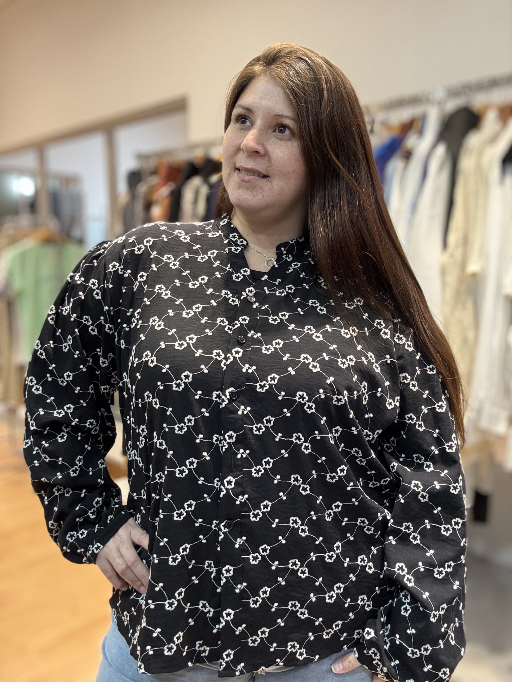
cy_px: 341
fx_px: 592
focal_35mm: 30
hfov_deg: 46.8
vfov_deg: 60.0
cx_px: 256
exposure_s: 1/50
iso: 200
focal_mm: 2.69
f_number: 1.9
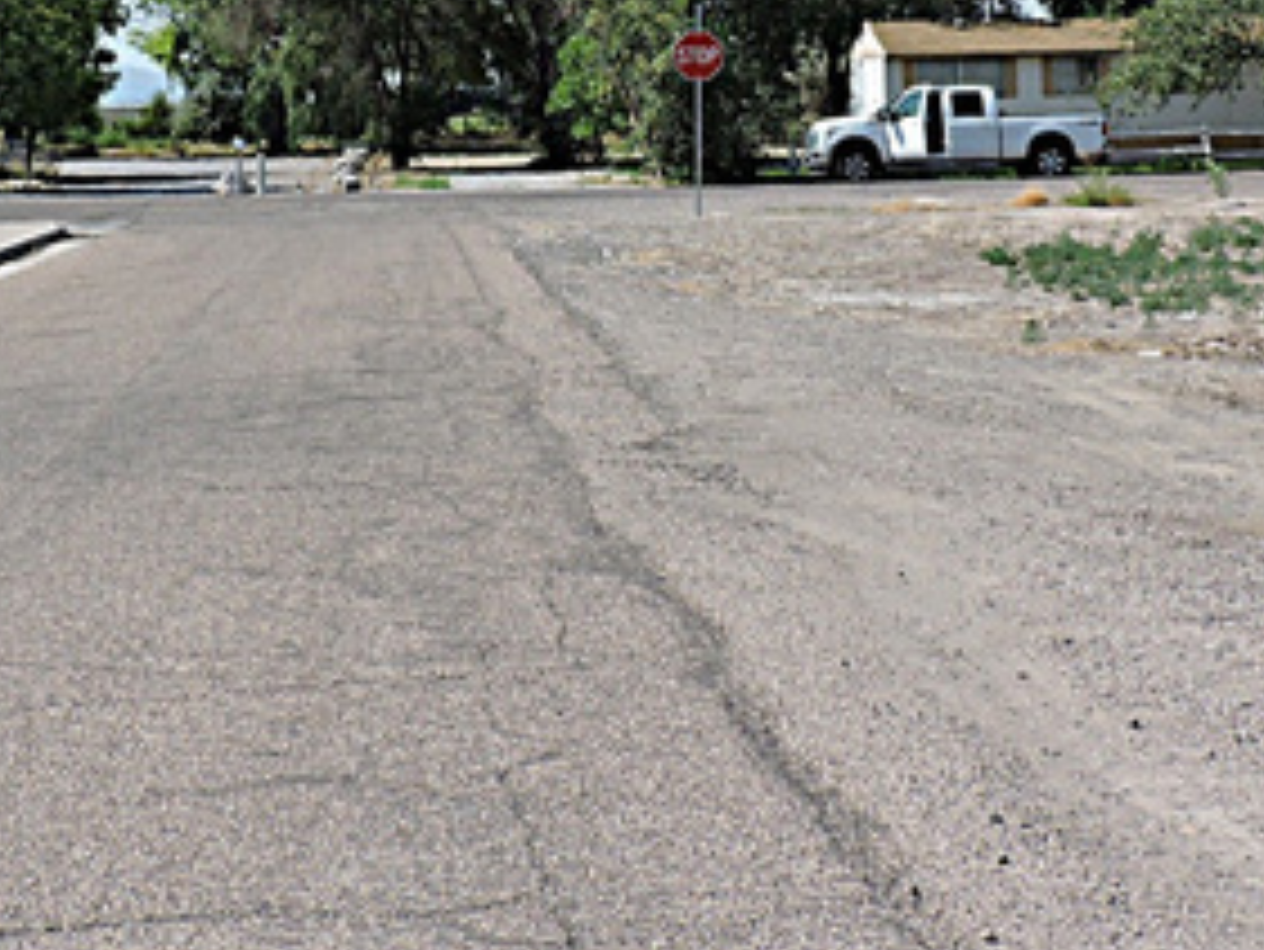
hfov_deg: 21.5
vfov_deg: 16.0
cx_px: 549
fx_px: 3324
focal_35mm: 91
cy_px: 86
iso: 100
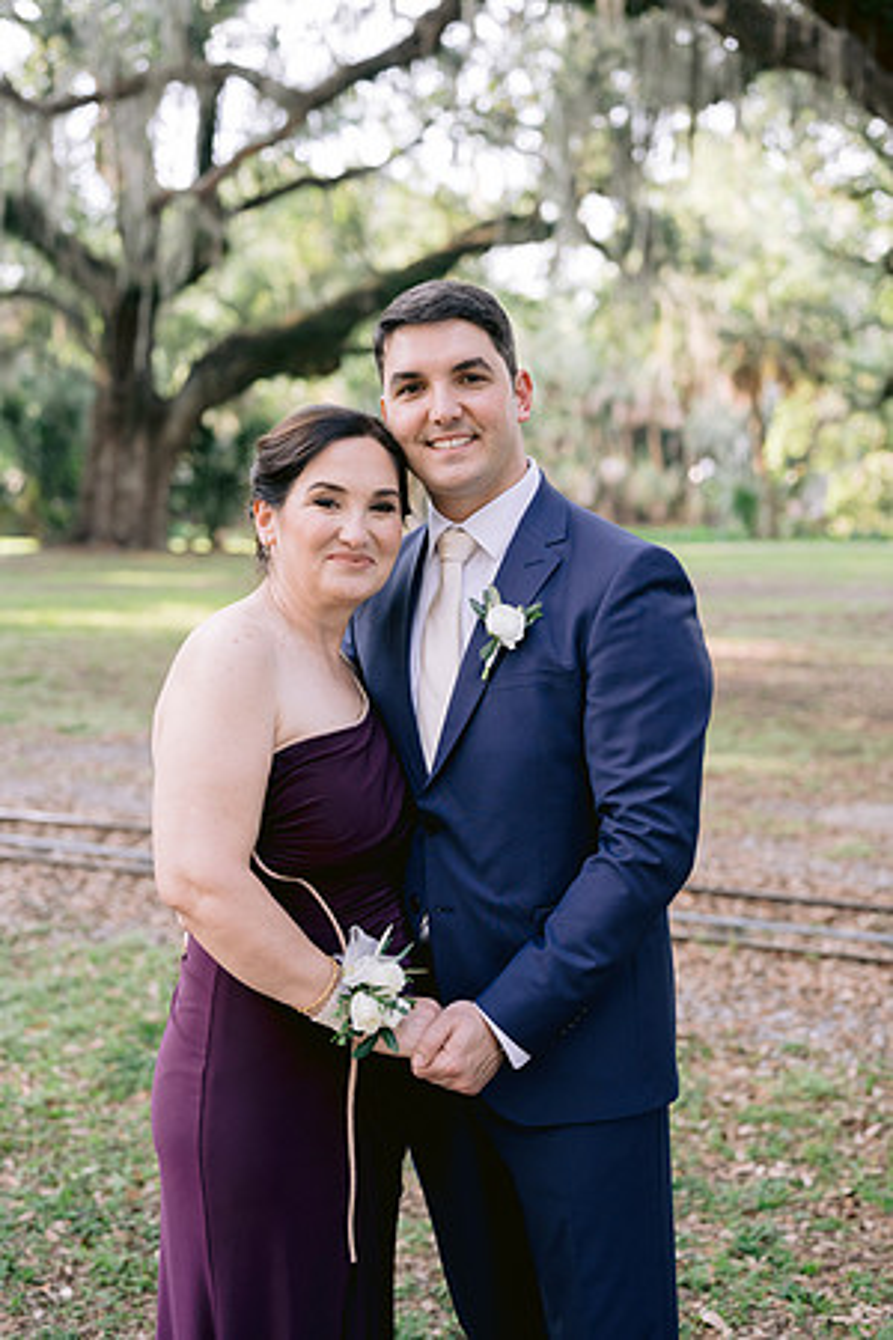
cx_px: 446
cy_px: 670
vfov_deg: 39.6
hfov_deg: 27.0
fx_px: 1860
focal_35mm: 50
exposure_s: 1/320
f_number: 2.8
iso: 400
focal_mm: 50
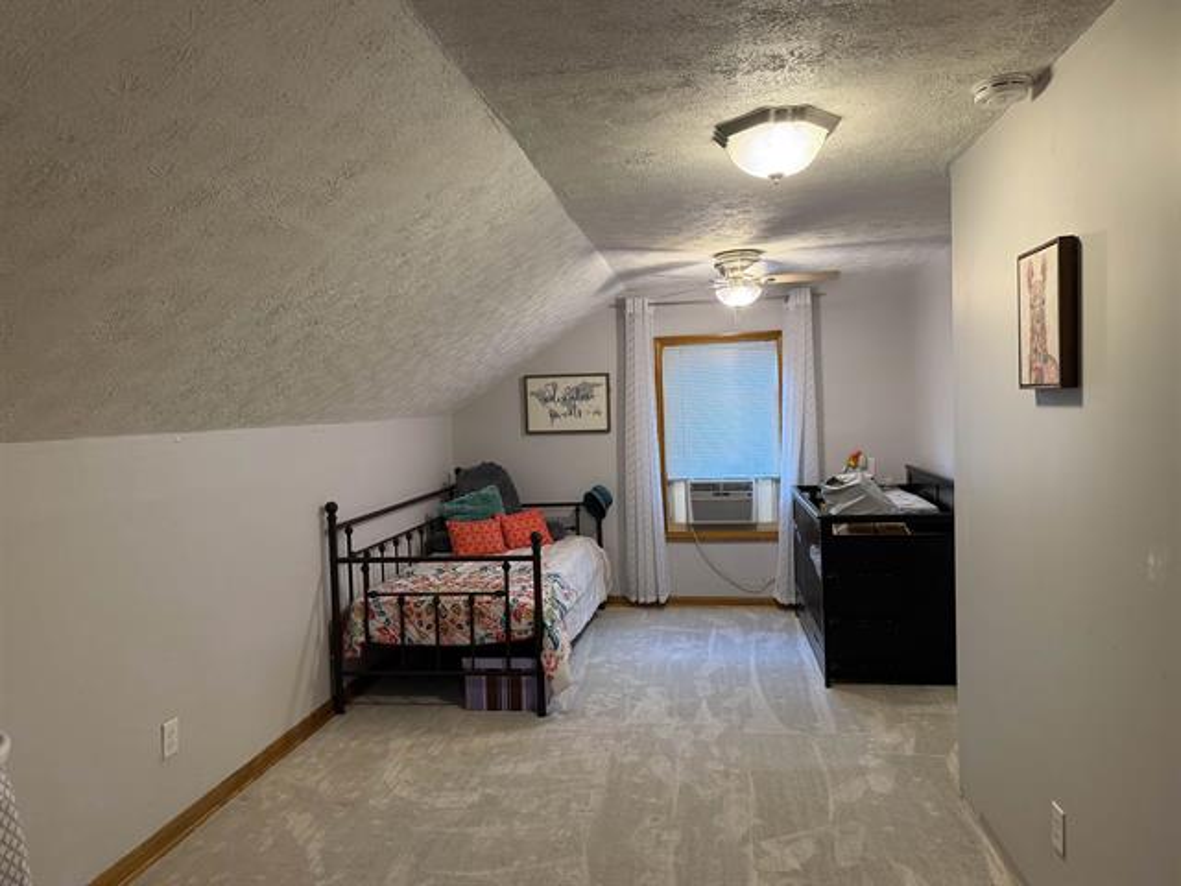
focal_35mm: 24
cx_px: 590
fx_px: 819
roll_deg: +2.5
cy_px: 443
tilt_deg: -2.7
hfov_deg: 71.6
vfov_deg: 56.8
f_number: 1.78
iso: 250
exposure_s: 1/60
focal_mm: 6.76
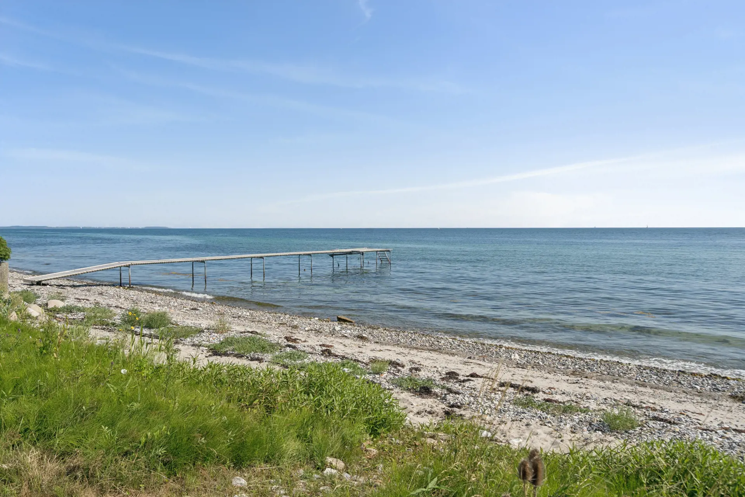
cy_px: 248
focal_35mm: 24
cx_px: 372
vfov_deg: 53.1
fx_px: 497
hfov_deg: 73.7
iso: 200
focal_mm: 24
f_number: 8
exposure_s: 1/1000
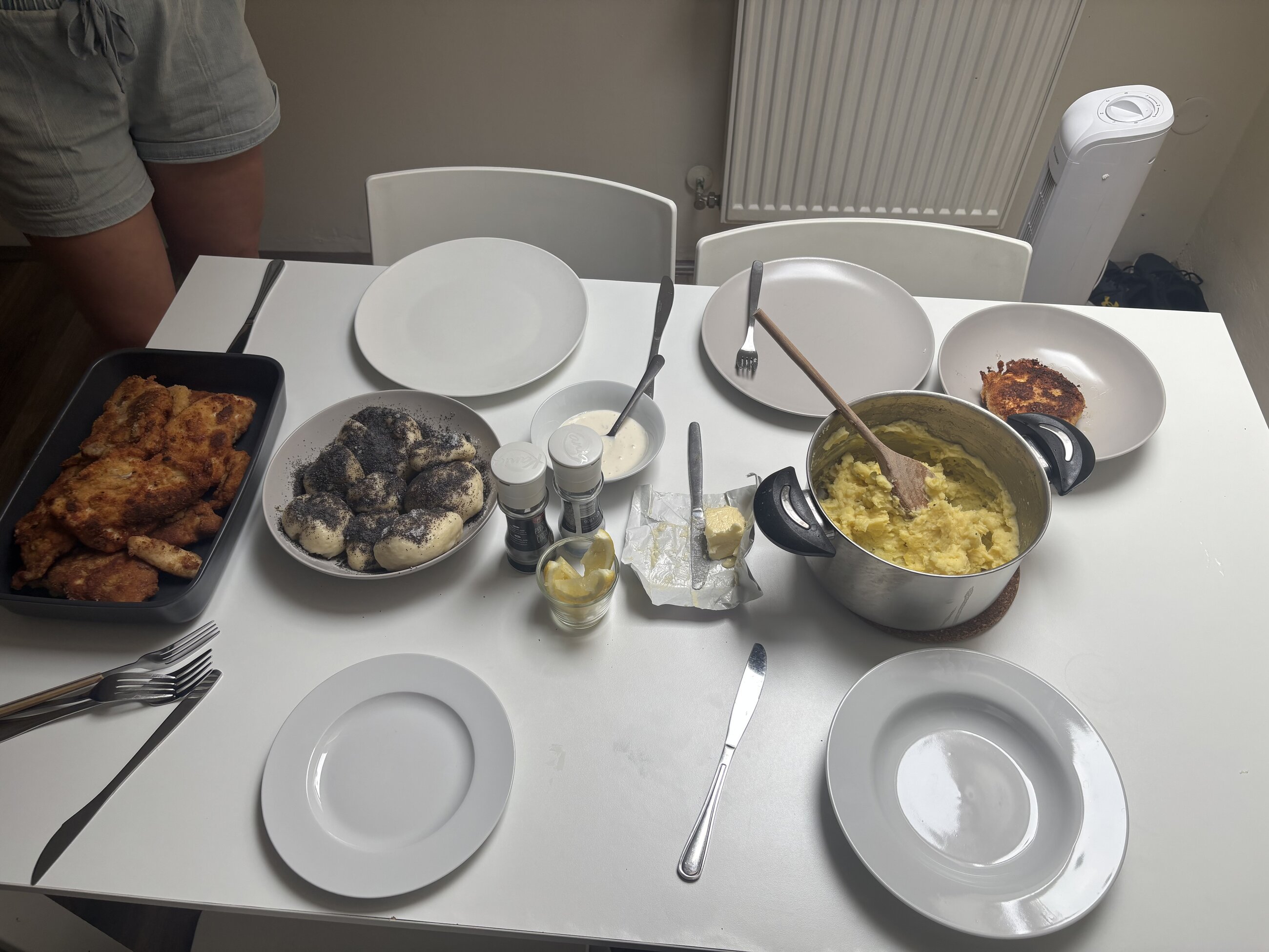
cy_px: 476
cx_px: 634
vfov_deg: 53.1
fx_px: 953
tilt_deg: -50.8
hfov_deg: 67.3
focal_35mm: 26
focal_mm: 5.96
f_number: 1.6
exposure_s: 1/183
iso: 40
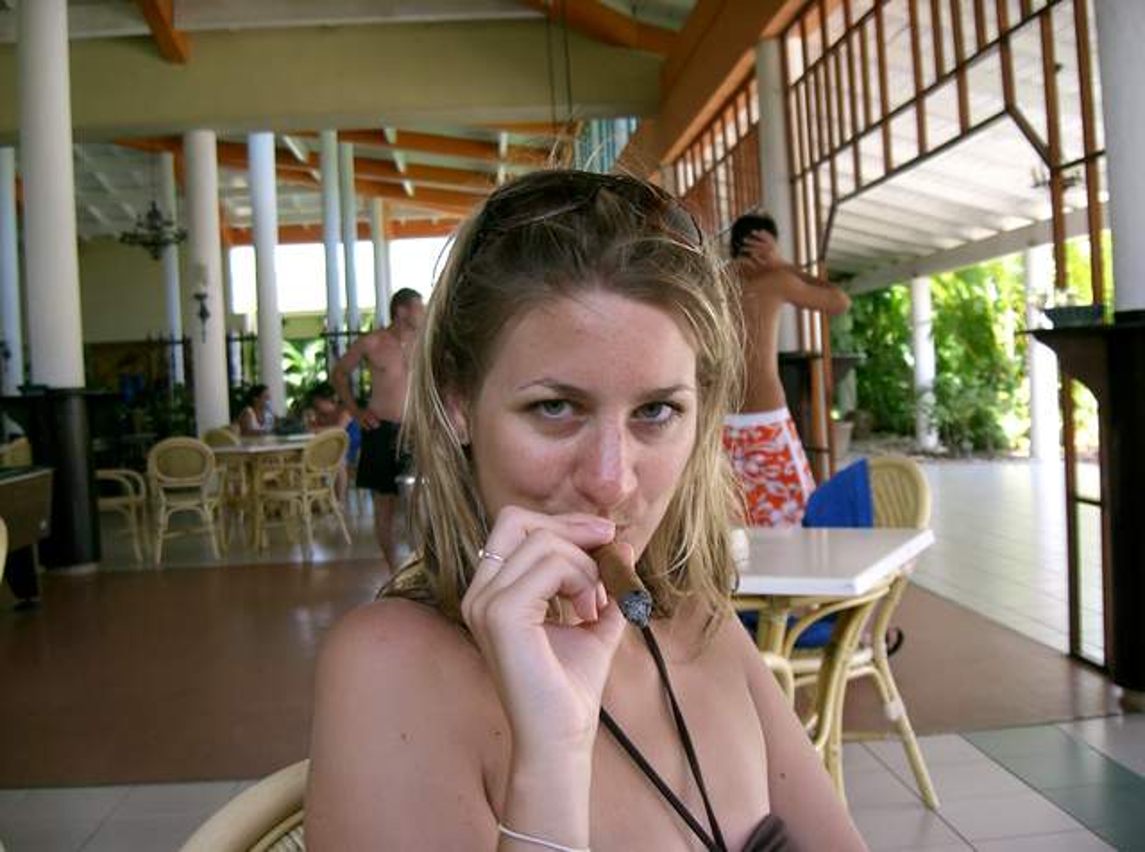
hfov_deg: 48.0
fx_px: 1286
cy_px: 426
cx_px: 572
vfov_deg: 36.6
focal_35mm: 39
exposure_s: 1/160
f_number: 2.8
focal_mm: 8
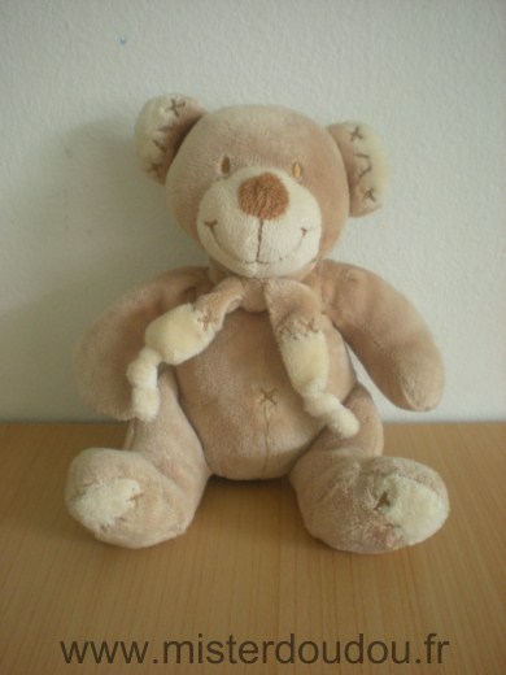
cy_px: 338
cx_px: 253
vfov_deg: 49.0
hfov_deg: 37.7
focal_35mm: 38
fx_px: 741
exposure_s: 1/19.6
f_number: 3.1
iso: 200
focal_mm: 6.3
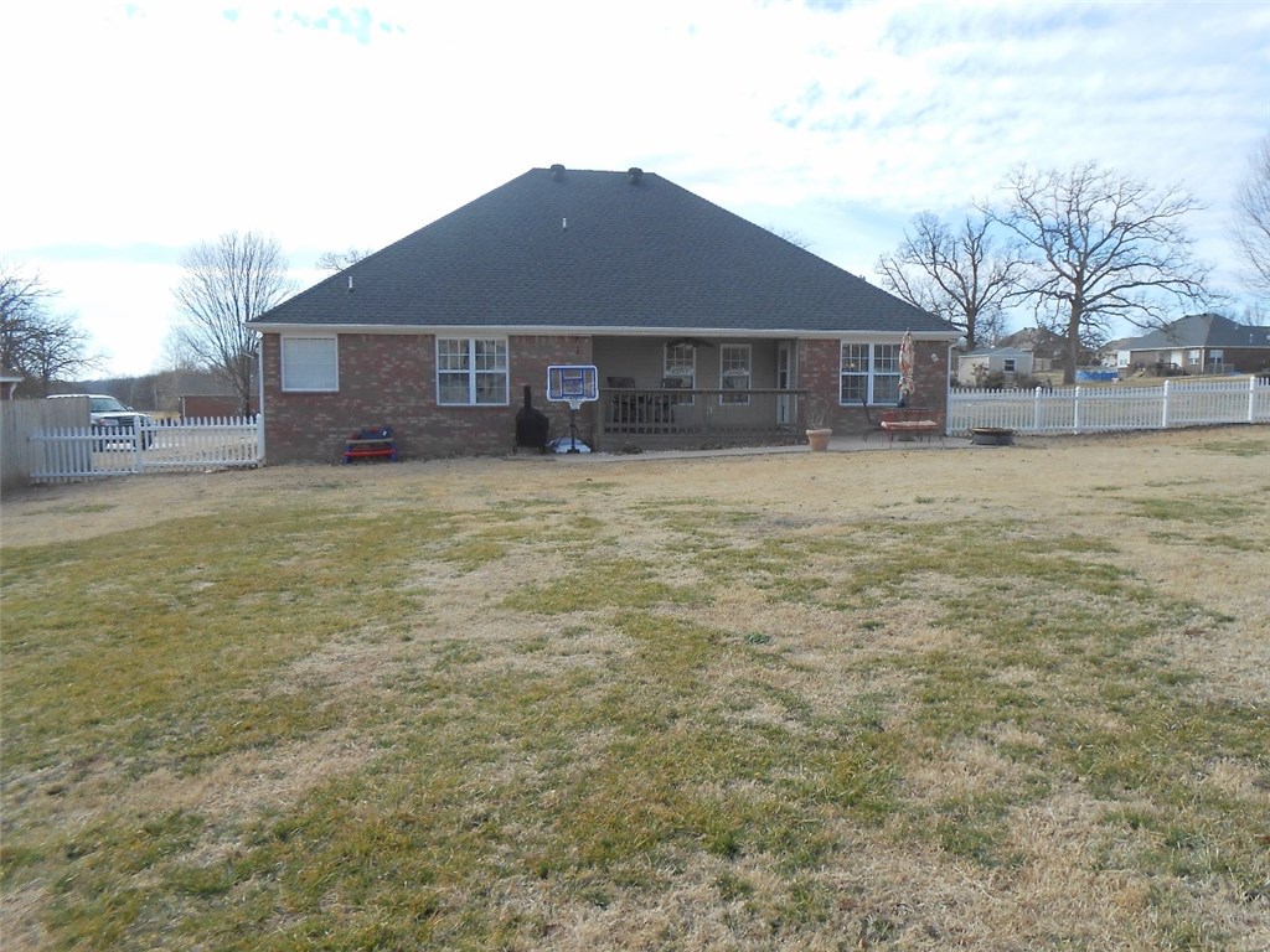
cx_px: 635
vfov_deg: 53.1
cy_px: 476
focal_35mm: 26
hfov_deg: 67.3
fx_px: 954
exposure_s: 1/500
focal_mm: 4.6
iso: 80
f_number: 3.5
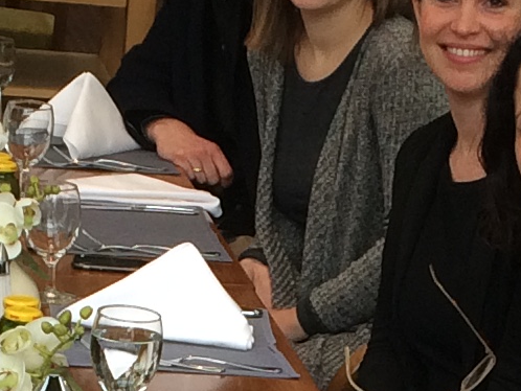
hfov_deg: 10.4
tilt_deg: -22.5
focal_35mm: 190
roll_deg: -5.6
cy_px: 755
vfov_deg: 7.5
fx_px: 2861
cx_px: 268
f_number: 2.2
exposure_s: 1/50
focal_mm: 4.15
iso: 50
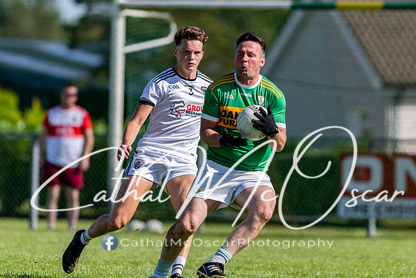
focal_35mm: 561
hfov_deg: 3.7
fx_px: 6484
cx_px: 247
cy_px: 111
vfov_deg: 2.5
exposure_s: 1/2500
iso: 110
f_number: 2.8
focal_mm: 300
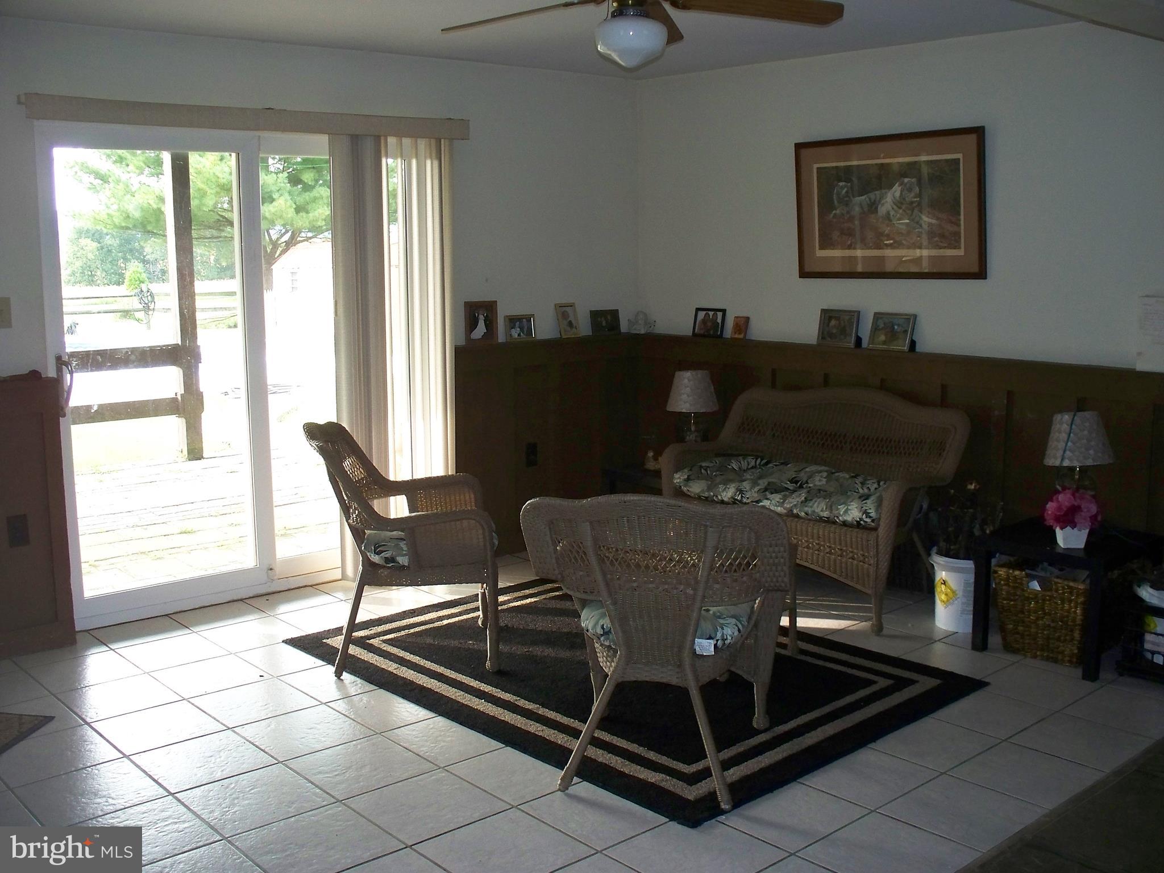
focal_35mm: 36
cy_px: 436
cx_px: 582
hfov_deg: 51.4
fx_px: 1211
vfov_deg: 39.7
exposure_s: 1/60
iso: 250
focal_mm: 7.54
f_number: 2.8
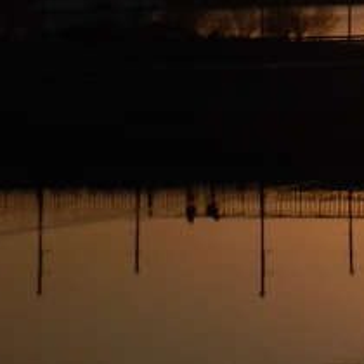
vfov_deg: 9.0
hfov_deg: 8.5
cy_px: -232
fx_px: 2225
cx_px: 901
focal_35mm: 187
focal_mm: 6.6
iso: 125
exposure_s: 1/1250
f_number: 4.2
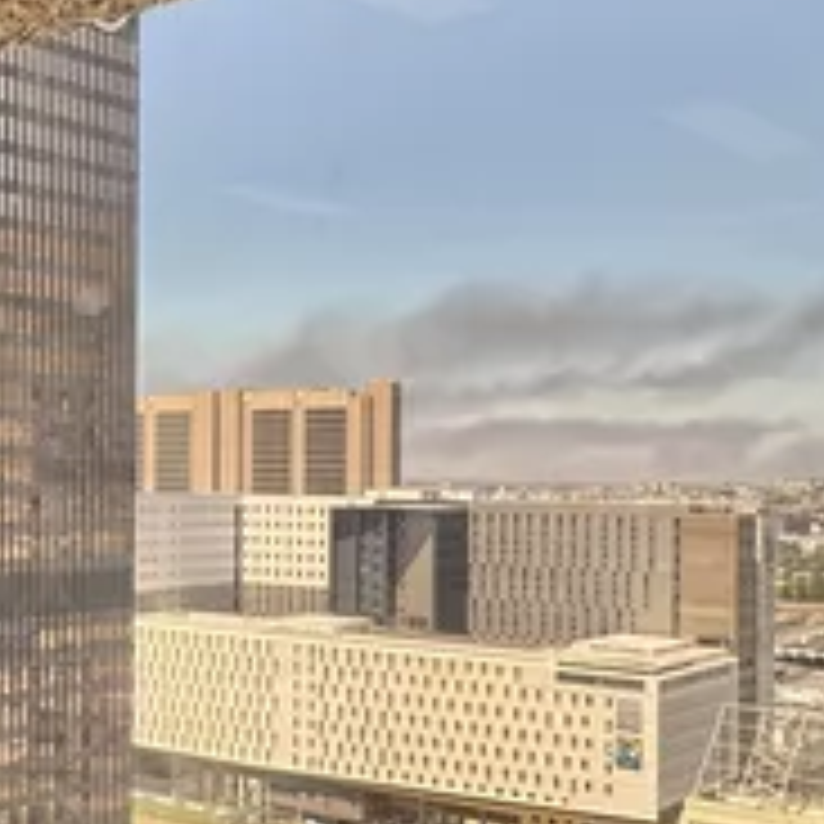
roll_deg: -0.8
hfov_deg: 27.3
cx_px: -198
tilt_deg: +0.1
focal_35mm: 54
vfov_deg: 31.6
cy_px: 468
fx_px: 1454
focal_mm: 2.22
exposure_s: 1/245
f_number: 2.2
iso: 40
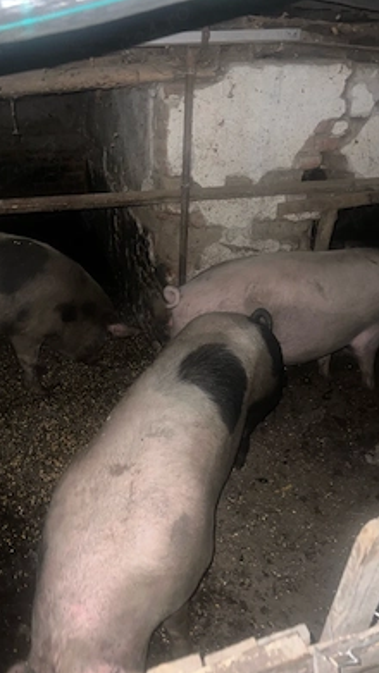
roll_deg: -2.3
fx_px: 518
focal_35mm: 29
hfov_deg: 40.1
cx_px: 169
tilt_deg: -31.2
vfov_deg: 66.1
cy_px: 336
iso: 64
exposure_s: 1/4
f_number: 1.5
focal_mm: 5.7
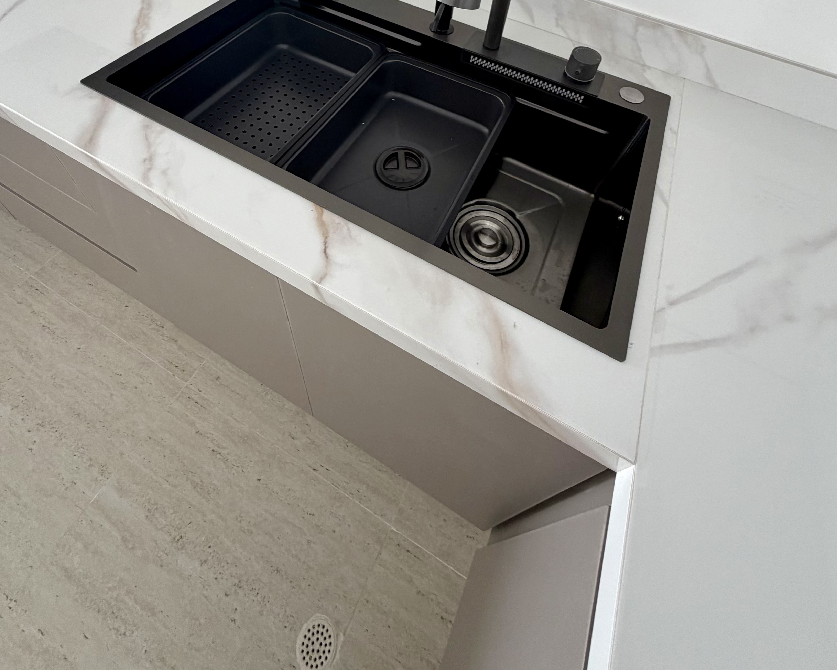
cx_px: 423
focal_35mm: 19
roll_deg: -7.3
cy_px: 124
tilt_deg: -44.8
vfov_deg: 64.0
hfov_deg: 83.3
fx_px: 471
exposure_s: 1/121
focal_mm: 2.22
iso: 200
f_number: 2.2
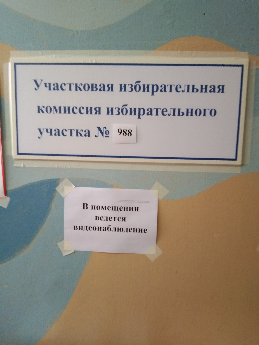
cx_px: 130
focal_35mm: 30
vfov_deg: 60.0
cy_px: 172
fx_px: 299
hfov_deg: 46.8
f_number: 2.2
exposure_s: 1/20
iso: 566
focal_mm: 3.65
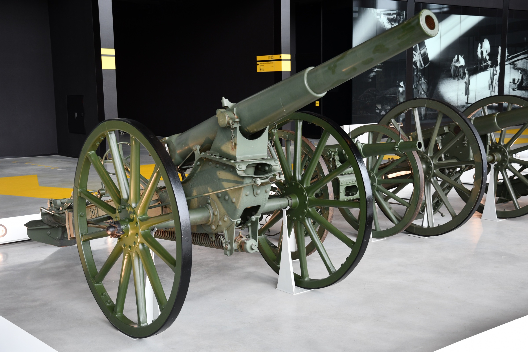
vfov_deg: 29.2
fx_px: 675
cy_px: 176
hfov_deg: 42.7
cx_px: 264
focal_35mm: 46
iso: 320
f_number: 4.5
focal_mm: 31
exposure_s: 1/80
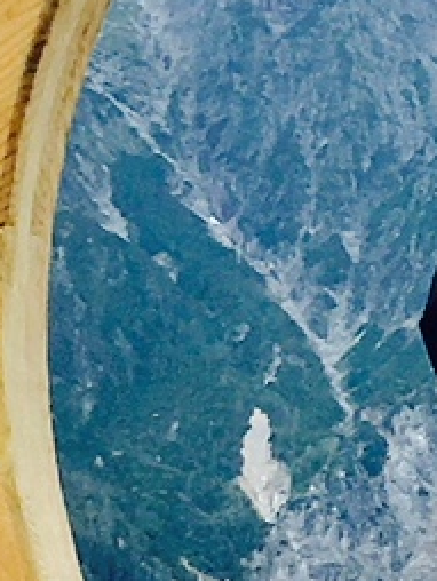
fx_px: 3865
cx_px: 927
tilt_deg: +2.8
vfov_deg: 8.6
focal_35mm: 230
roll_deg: +1.8
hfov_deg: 6.3
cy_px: 194
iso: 25
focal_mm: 4.15
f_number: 2.2
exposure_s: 1/793
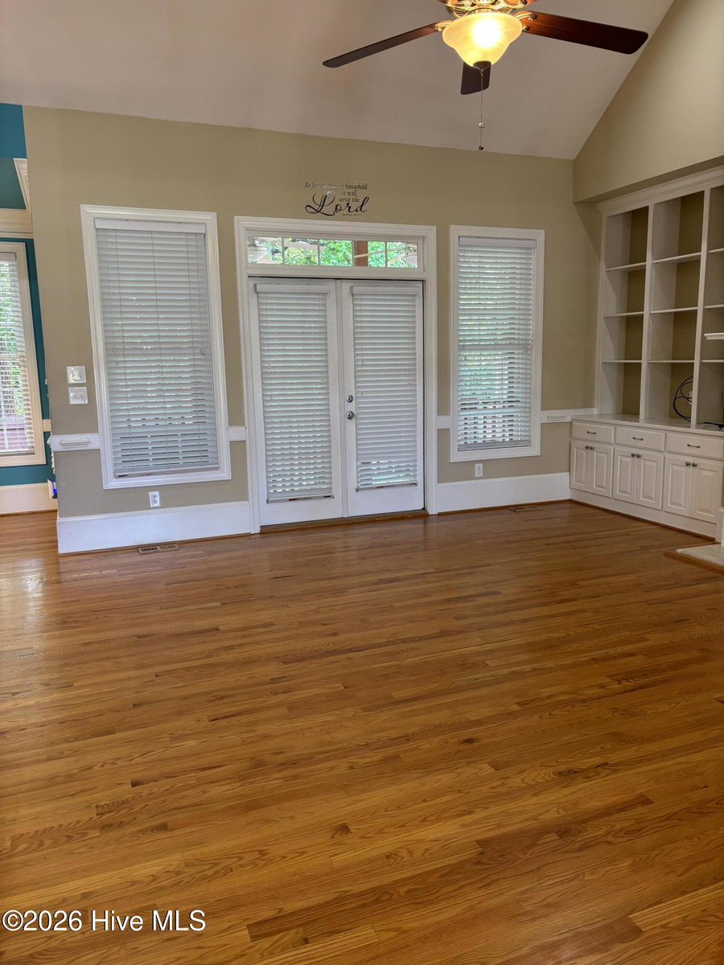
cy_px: 482
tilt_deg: -10.0
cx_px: 362
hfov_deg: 53.1
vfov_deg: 67.3
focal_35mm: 26
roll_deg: +0.2
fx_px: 725
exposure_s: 1/60
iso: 125
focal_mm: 5.96
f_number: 1.6
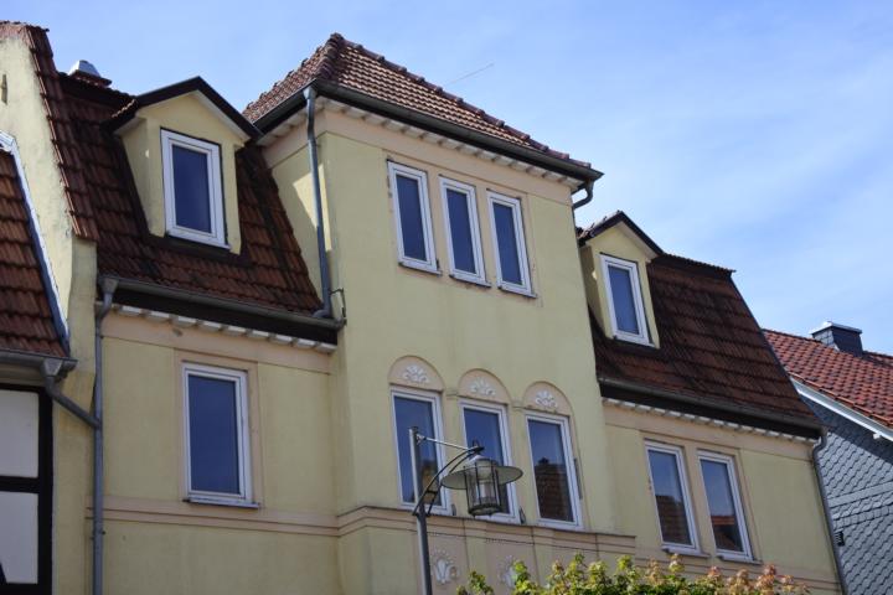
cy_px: 298
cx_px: 446
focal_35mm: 63
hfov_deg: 31.9
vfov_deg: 21.6
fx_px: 1563
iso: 160
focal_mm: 23.6
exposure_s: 1/640
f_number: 5
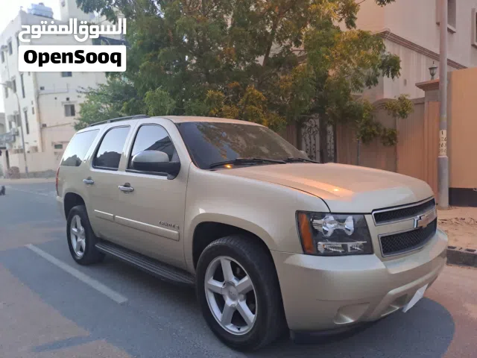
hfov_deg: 69.4
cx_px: 238
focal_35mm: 25
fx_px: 344
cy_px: 179
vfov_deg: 54.9
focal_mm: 4.65
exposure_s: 1/50
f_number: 1.8
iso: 320
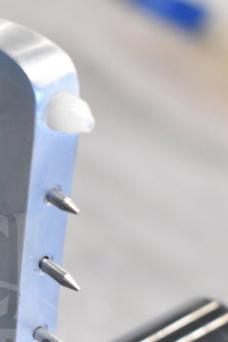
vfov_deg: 12.9
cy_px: 296
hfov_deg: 8.6
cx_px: -51
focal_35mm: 158
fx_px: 1501
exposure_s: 1/60
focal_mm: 38
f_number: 4.8
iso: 1800
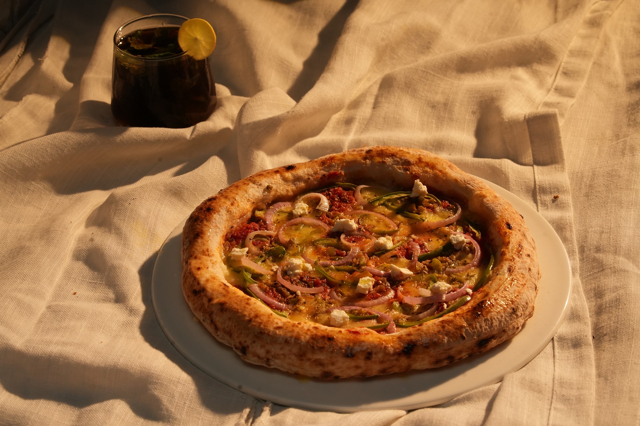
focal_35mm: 75
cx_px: 320
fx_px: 1333
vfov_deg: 18.2
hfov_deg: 27.0
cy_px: 213
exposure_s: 1/160
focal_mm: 75
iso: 1250
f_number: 11
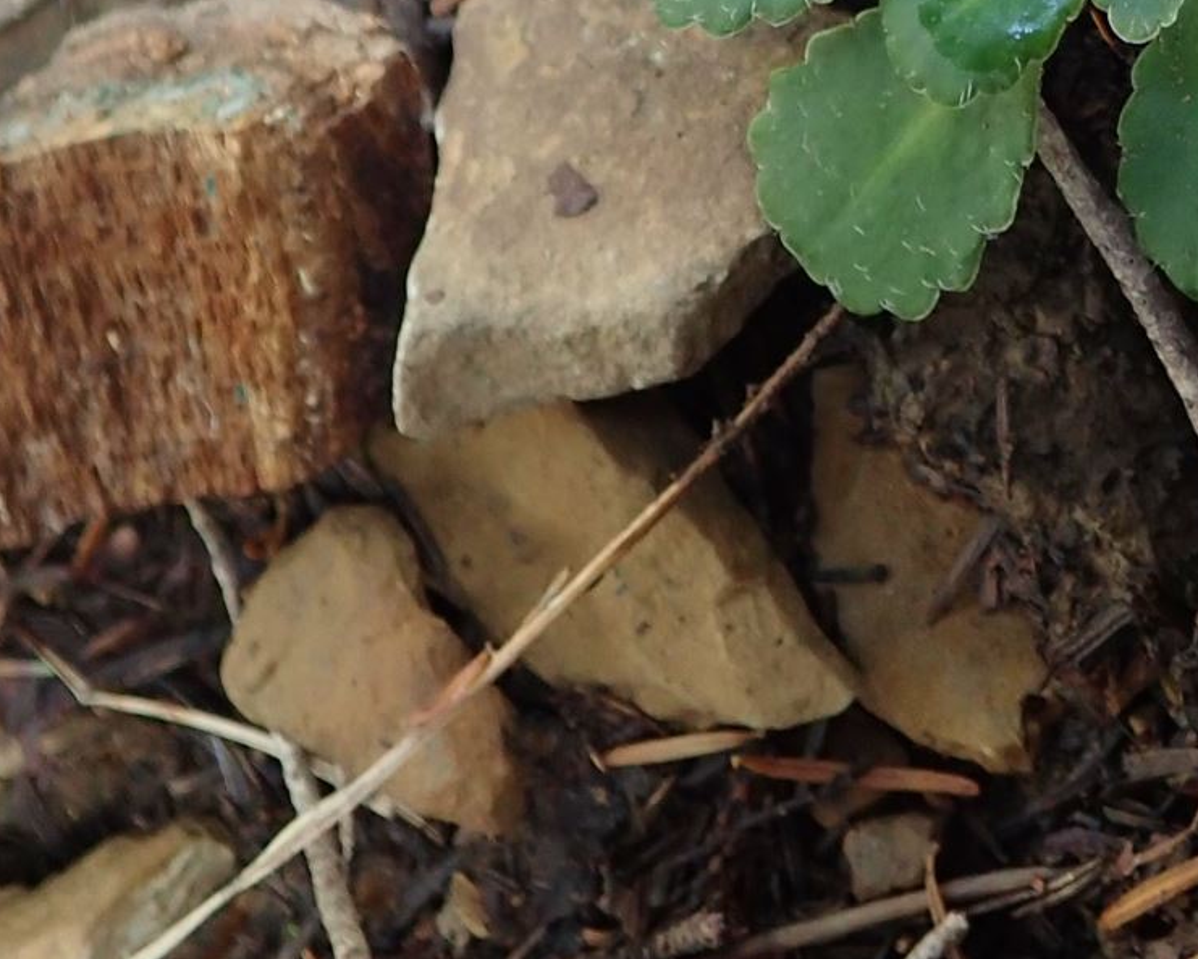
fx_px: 2801
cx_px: 991
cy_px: -196
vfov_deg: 18.4
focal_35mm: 79
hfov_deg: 23.7
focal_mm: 5.5
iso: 200
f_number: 2.3
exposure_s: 1/50
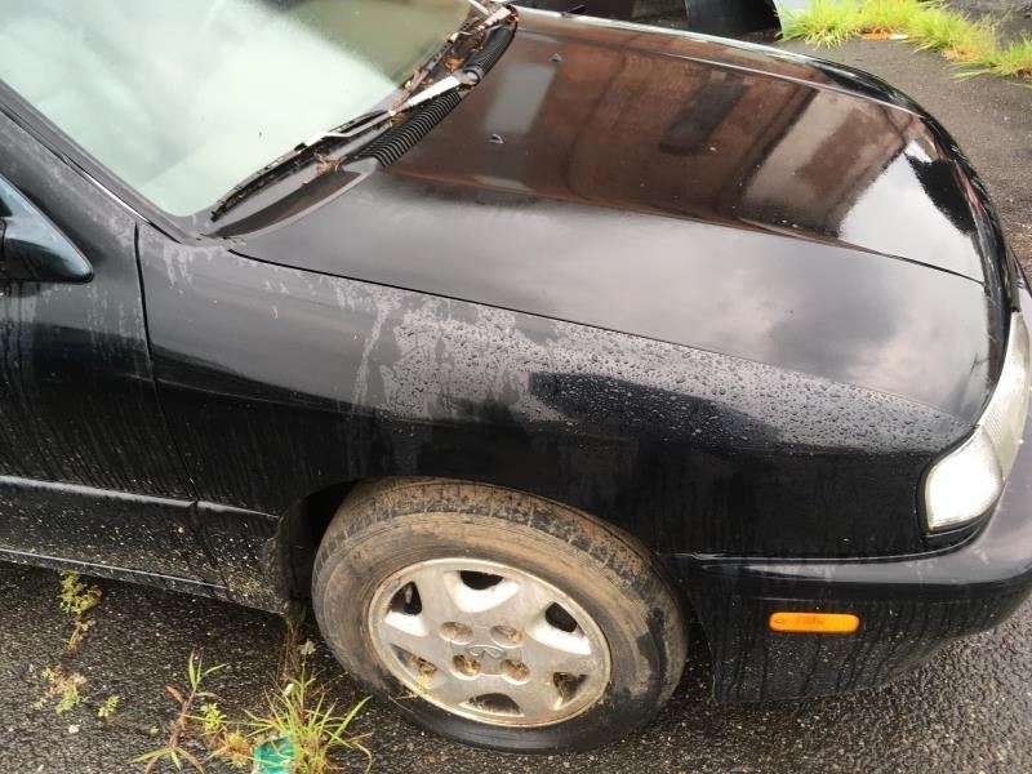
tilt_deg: -32.8
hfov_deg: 61.7
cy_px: 387
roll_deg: +4.3
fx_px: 865
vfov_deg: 48.2
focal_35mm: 29
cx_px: 516
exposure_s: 1/120
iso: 40
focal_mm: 4.15
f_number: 2.2
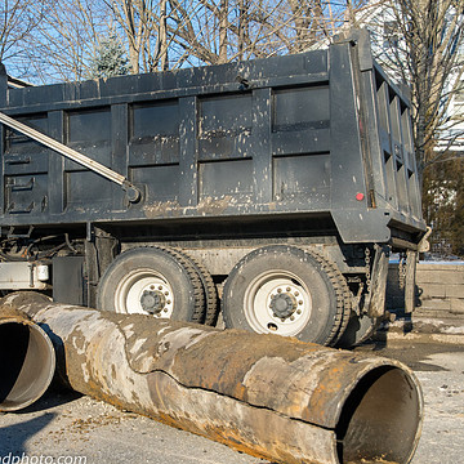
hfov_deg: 29.9
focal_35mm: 57
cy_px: 262
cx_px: 161
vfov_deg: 30.0
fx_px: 864
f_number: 4
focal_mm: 25
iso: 320
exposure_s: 1/2500
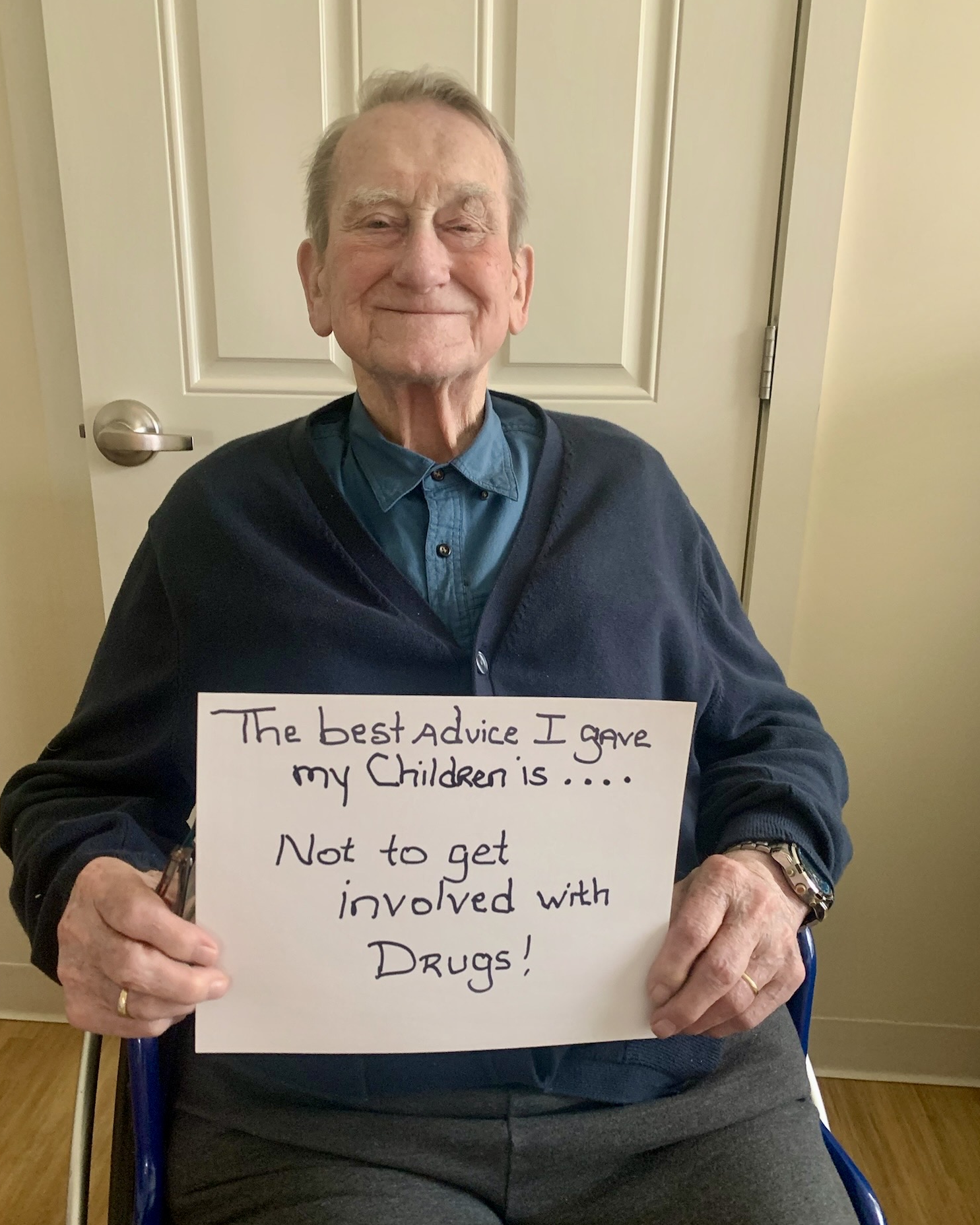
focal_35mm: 28
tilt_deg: -17.3
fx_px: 1015
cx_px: 476
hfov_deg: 51.5
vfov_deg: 62.1
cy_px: 669
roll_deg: -2.2
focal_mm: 4.25
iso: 400
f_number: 1.8
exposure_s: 1/60
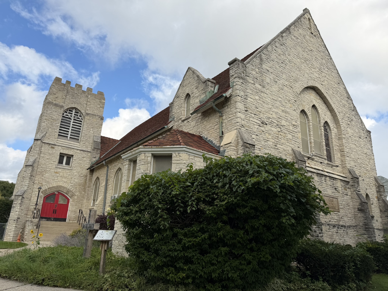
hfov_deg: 71.6
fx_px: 269
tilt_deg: +17.3
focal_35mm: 24
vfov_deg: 56.8
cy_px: 146
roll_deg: -1.3
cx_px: 194
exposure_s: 1/3021
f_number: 1.78
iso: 80
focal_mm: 6.76
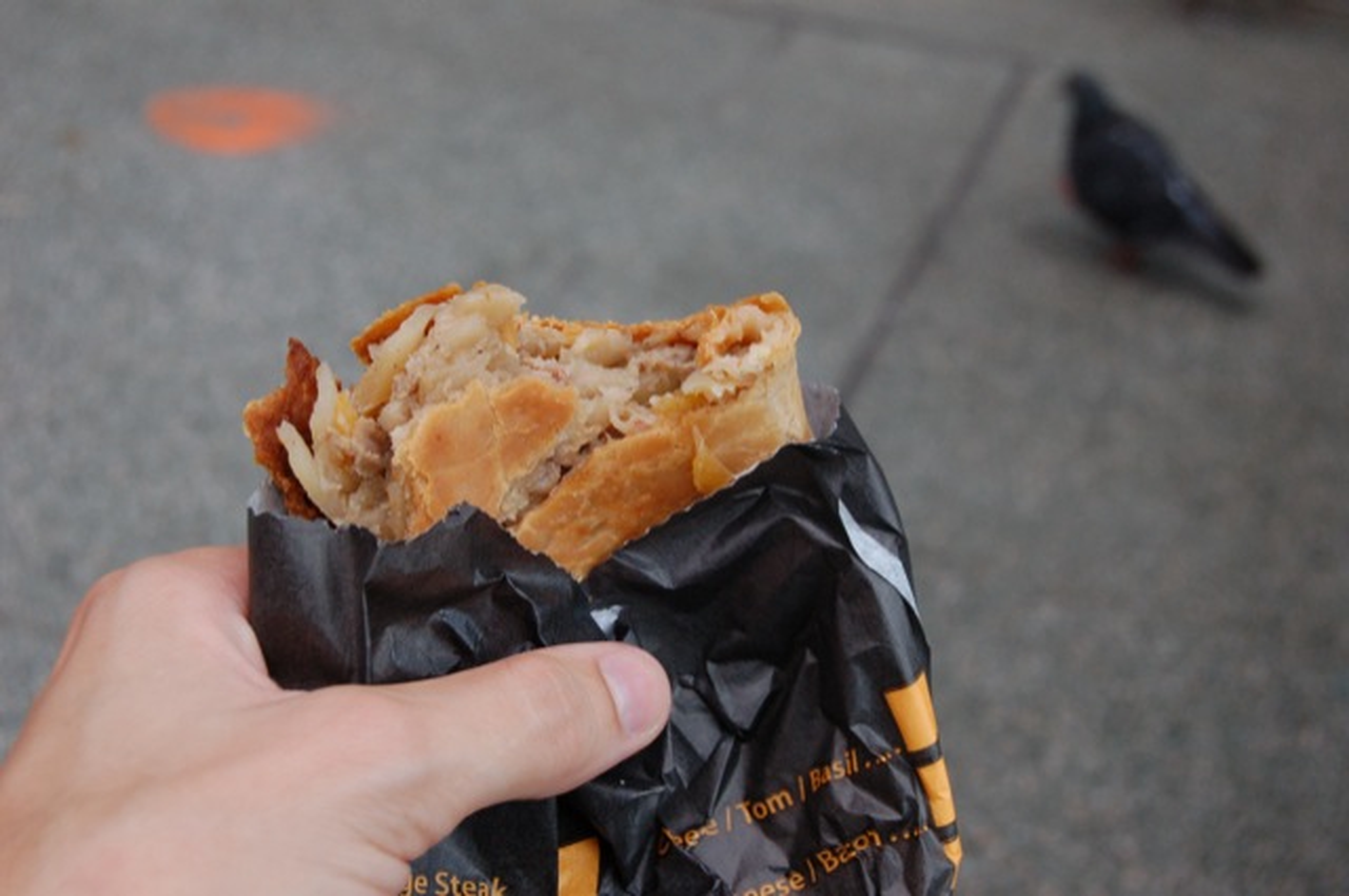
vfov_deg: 22.6
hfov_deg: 33.4
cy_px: 448
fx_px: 2245
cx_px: 674
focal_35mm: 60
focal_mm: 40
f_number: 7.1
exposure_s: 1/200
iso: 800
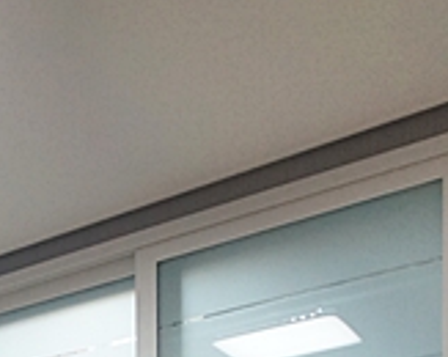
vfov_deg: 17.6
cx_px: -135
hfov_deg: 24.1
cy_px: 651
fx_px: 914
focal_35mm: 69
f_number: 4
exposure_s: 1/60
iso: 800
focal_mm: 10
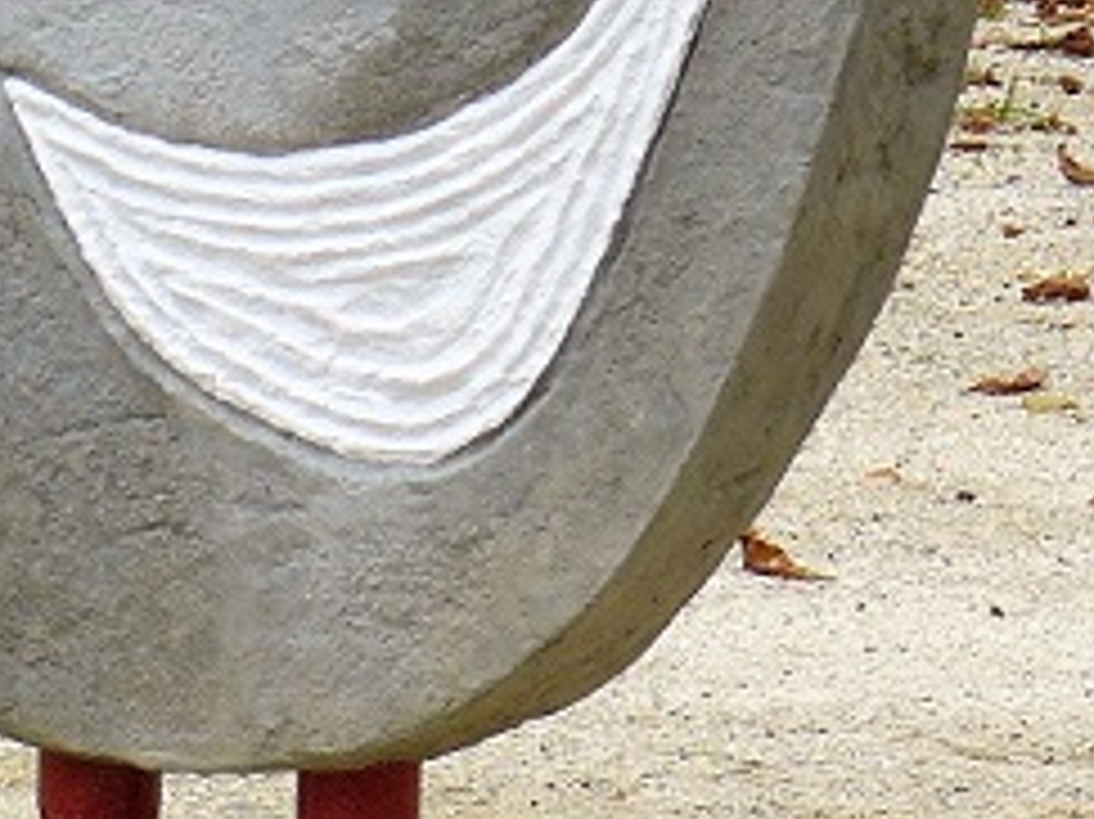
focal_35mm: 514
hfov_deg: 3.9
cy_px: 2
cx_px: 185
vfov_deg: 2.9
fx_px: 16236
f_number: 4
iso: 100
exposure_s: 1/100
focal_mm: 25.7
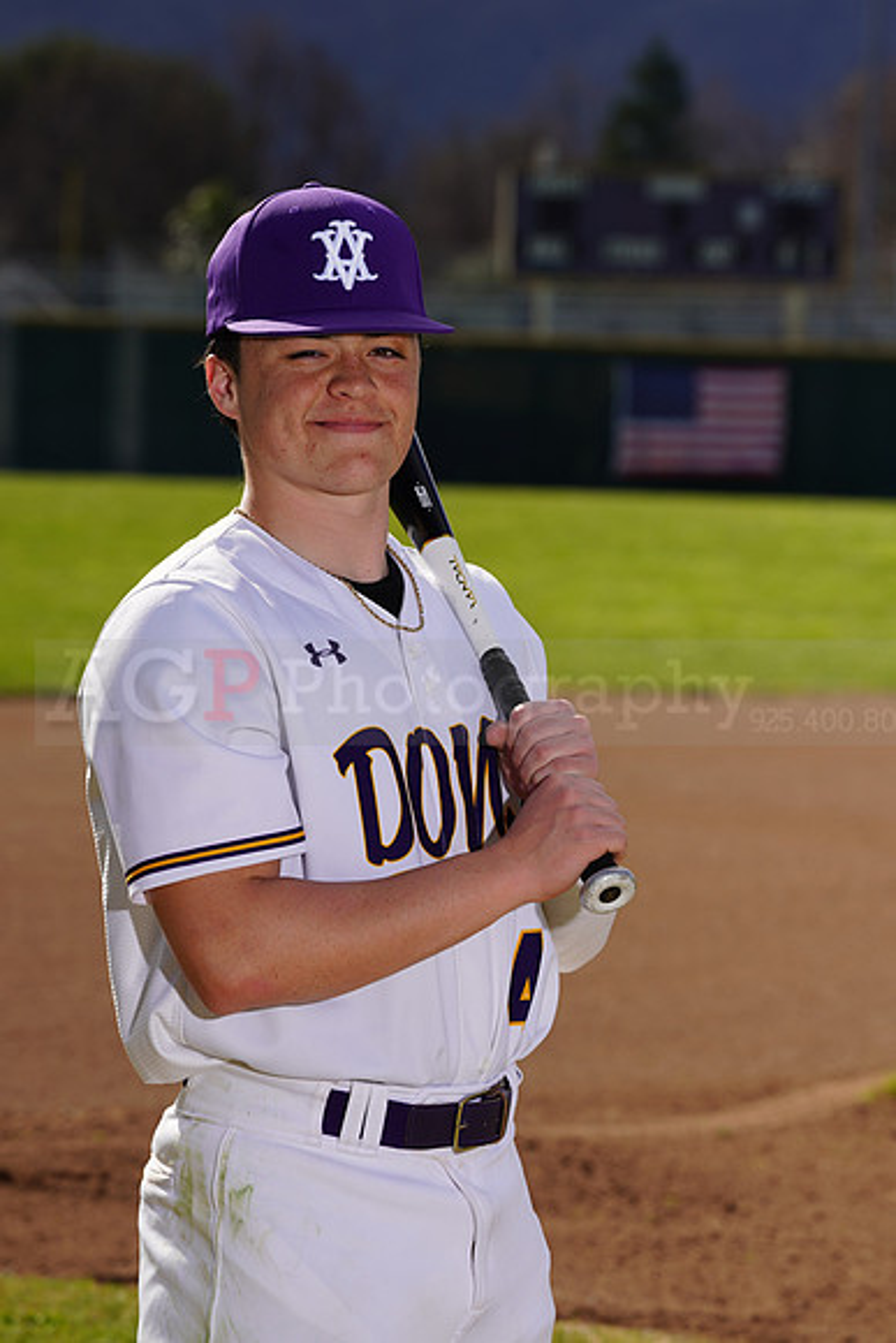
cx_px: 448
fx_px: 8021
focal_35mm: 215
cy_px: 672
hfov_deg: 6.4
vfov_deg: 9.6
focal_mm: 215
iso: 100
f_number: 10
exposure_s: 1/250
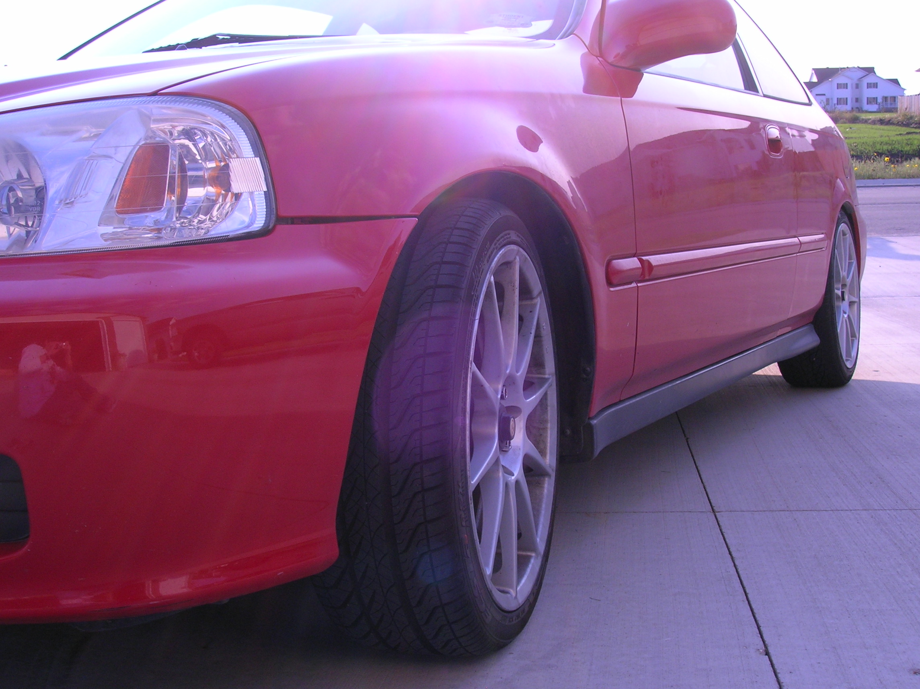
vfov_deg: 34.3
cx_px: 460
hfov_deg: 44.8
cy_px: 344
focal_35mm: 42
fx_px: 1115
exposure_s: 1/125
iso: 50
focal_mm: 7
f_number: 5.2
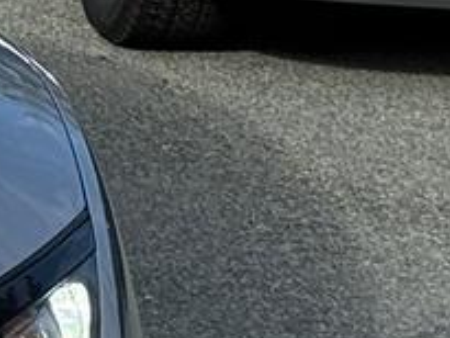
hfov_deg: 6.2
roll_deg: -1.6
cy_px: 228
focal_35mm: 299
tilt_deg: -12.5
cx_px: -808
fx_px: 3889
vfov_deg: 5.0
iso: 100
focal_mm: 6.76
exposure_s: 1/3891
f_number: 1.78
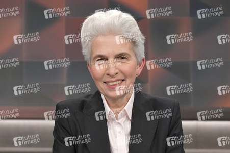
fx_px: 319
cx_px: 115
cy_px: 76
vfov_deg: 27.0
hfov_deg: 39.6
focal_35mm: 50
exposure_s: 1/200
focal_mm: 50
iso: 2500
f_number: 6.3
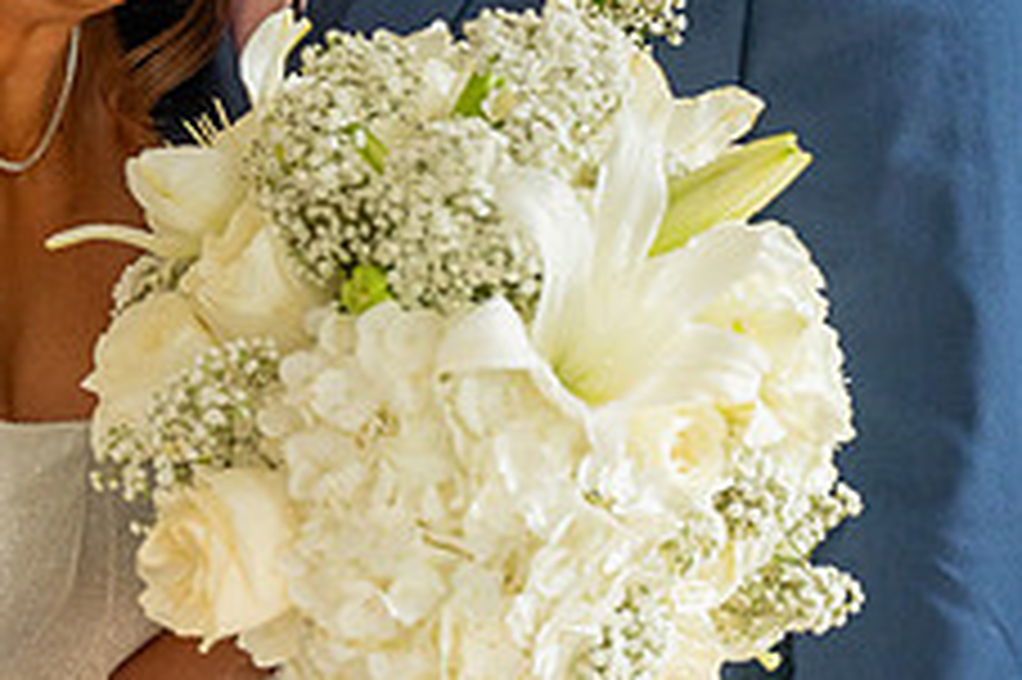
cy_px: -169
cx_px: 189
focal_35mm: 184
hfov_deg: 11.1
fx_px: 5220
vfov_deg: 7.4
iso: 1250
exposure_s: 1/200
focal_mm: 72
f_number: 4
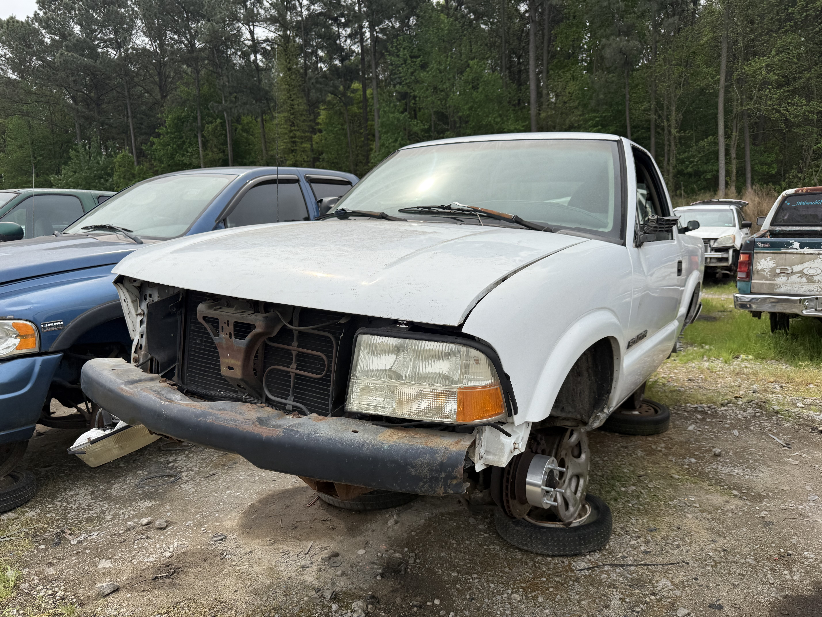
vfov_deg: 56.8
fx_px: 570
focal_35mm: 24
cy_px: 308
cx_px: 411
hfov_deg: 71.6
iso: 80
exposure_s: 1/3584
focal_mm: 6.76
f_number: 1.78
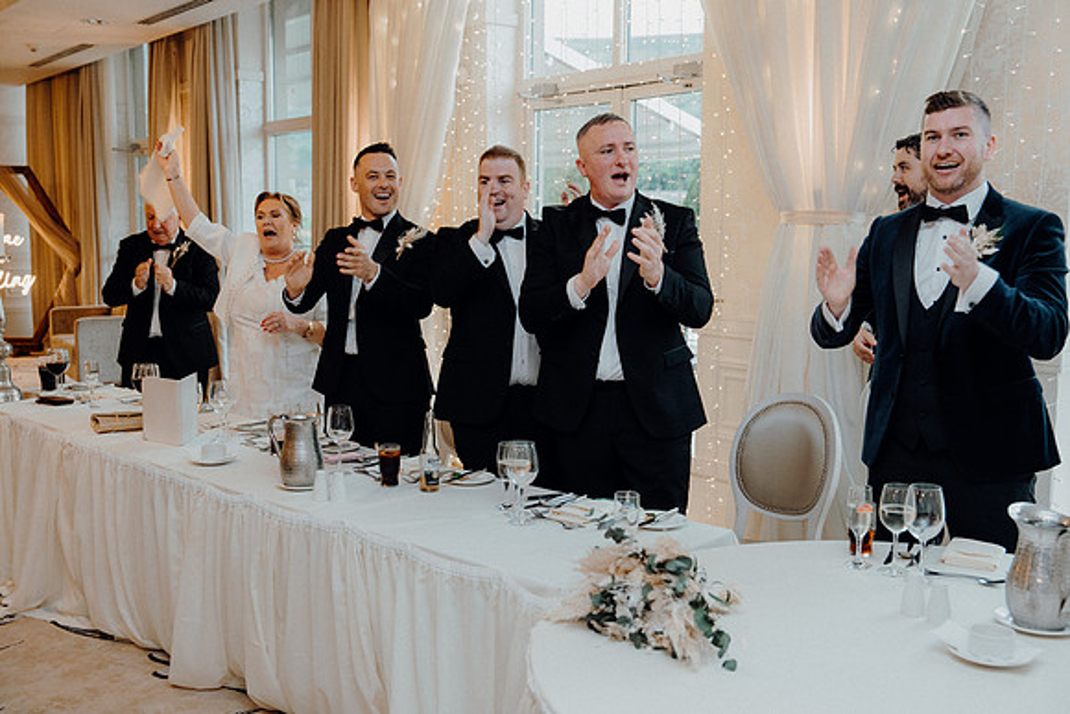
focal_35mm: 37
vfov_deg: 36.0
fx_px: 1100
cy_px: 357
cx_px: 535
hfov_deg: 51.9
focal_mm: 37
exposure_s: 1/160
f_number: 3.5
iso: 1250
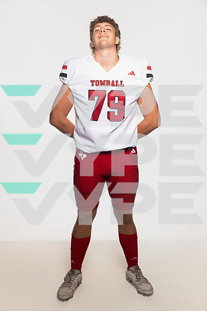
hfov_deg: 27.0
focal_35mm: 50
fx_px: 431
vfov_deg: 39.6
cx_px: 104
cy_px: 156
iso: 500
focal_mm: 50
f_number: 6.3
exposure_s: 1/200
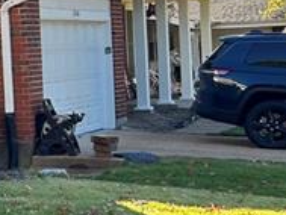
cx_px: -442
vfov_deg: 10.5
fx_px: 1166
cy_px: 79
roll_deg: +4.5
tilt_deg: +0.6
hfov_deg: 11.2
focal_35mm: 141
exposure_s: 1/646
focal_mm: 5.7
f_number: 1.5
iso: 50
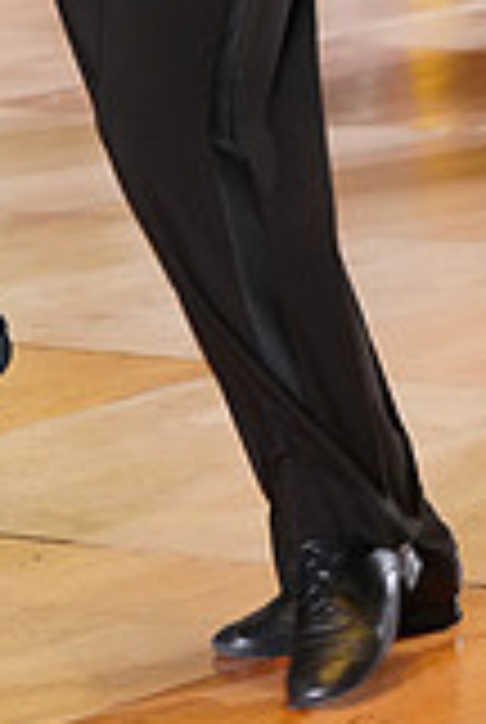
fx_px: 5585
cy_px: -319
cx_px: 56
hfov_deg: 5.0
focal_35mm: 277
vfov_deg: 7.3
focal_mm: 77
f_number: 4
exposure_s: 1/400
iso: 3200
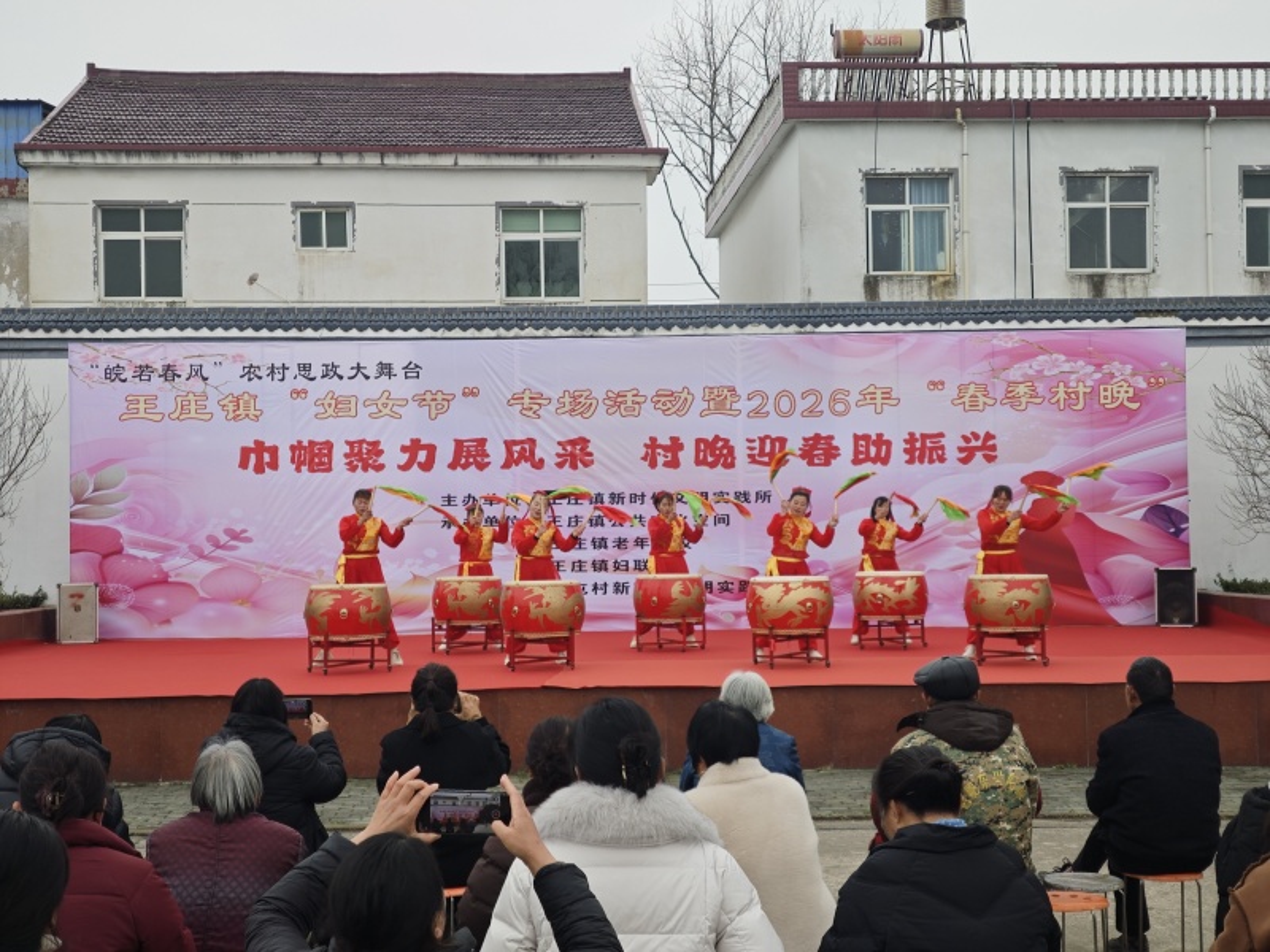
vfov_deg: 31.5
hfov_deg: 41.2
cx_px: 635
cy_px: 476
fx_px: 1688
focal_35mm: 46
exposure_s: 1/276
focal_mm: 6.55
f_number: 1.6
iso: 50
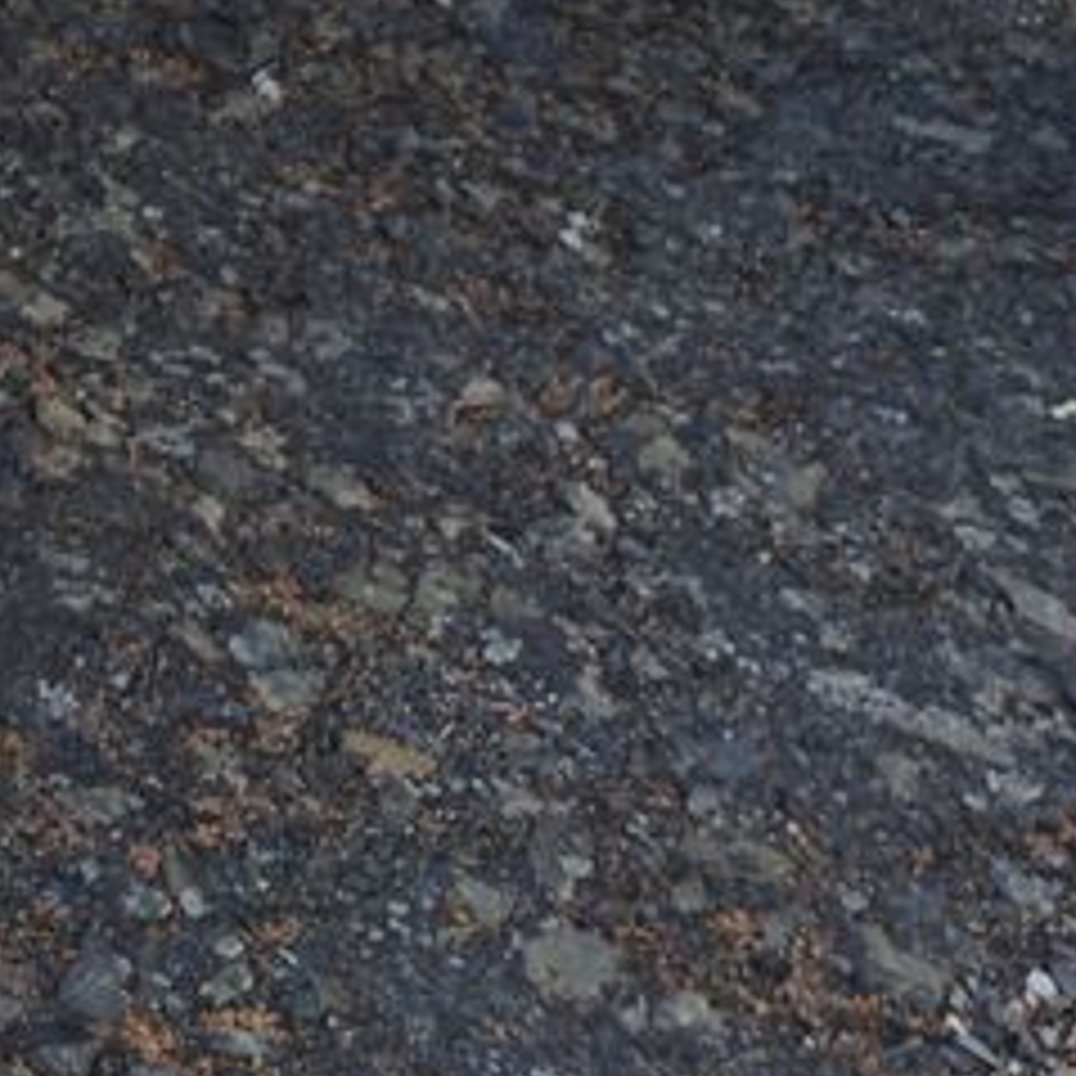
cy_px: -590
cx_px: -954
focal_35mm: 87
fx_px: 3060
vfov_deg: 17.7
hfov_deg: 16.2
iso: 25
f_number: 1.8
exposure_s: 1/822
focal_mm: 5.4
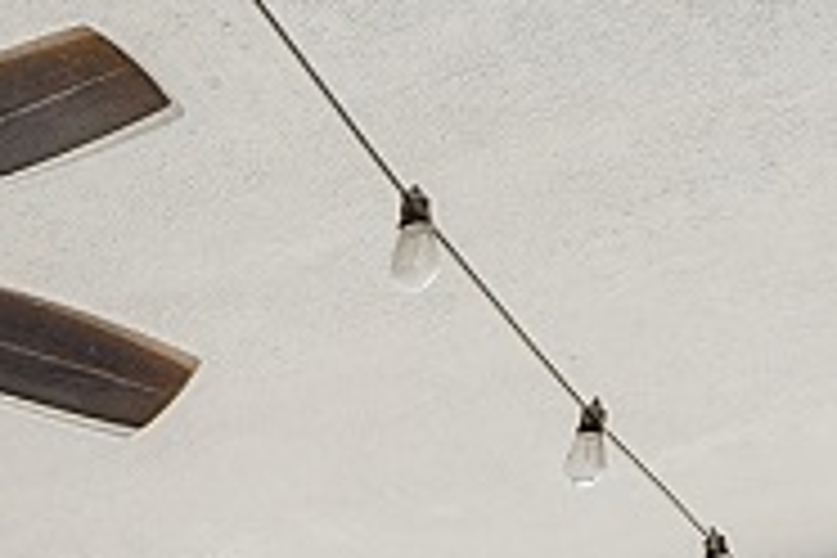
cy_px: 1566
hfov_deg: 18.1
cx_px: -533
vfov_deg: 10.7
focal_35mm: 96
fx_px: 2232
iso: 1000
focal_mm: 14
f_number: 4
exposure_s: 1/1600
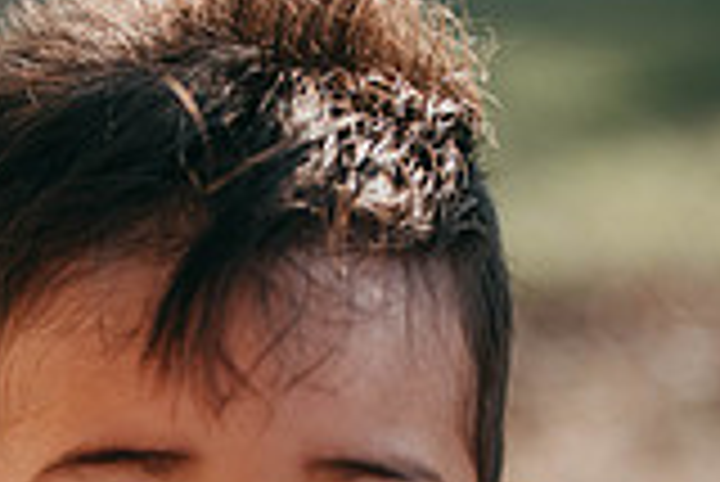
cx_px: -126
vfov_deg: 10.6
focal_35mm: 127
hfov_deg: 15.6
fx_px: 2542
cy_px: 624
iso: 64
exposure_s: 1/1600
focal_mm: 35
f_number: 1.6
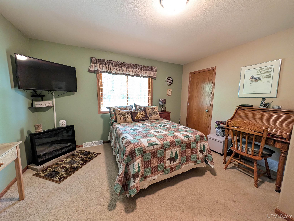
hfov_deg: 110.5
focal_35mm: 12
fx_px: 102
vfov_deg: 94.6
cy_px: 110
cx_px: 147
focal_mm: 2.23
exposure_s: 1/40
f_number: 1.95
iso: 451
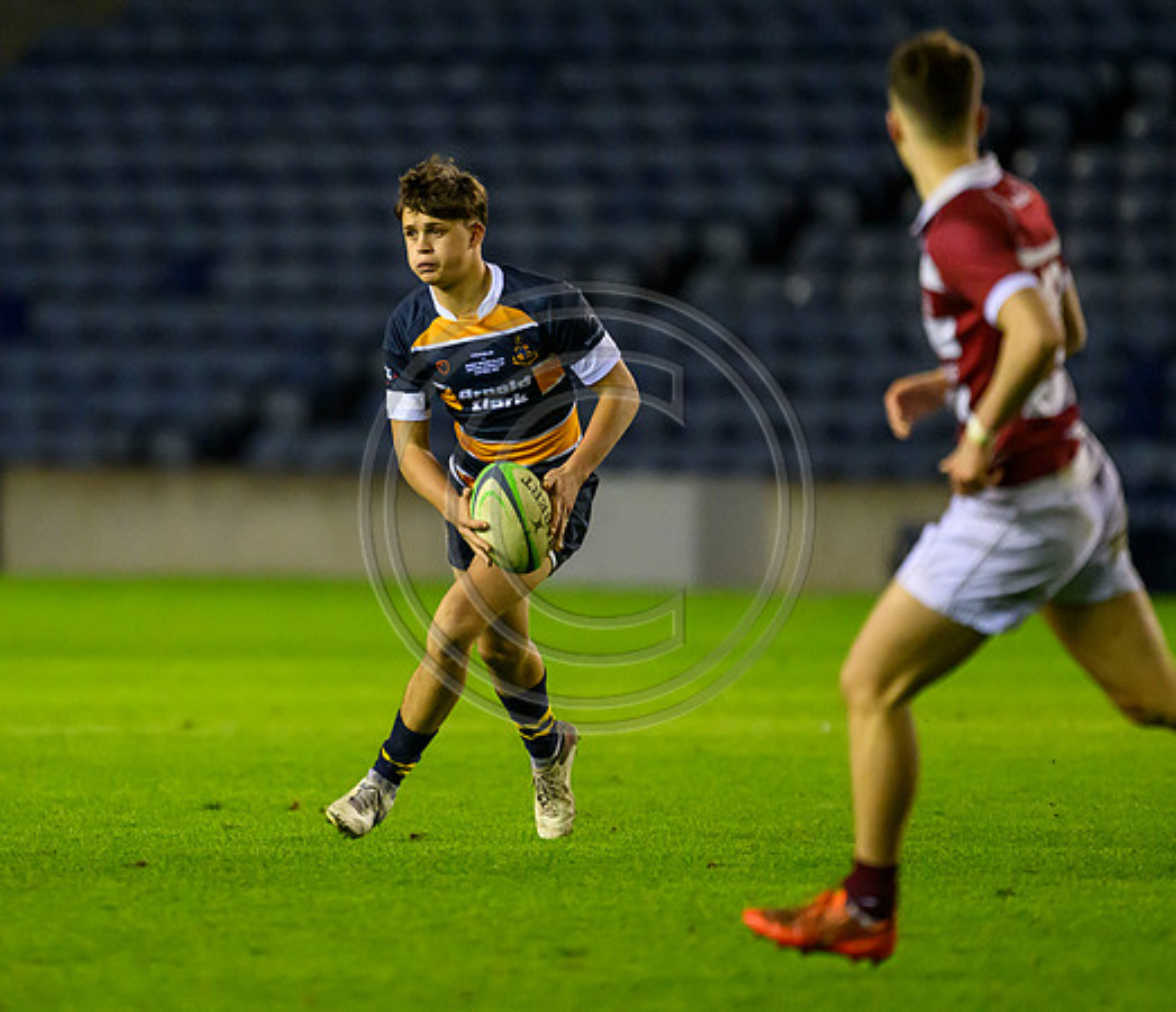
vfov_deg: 2.0
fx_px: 28575
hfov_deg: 2.4
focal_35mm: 797
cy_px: 533
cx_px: 435
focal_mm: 560
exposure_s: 1/1250
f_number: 4
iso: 8000
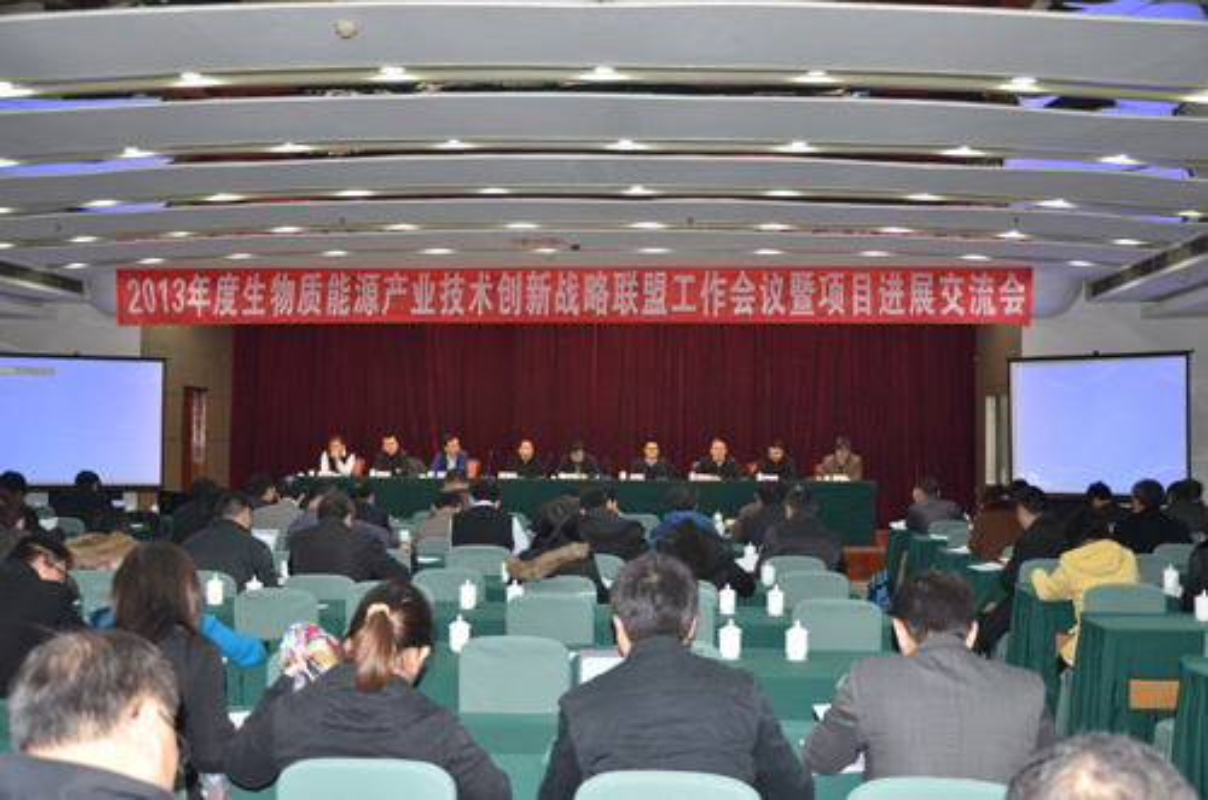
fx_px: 1306
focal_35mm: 39
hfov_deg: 49.6
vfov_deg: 34.1
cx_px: 604
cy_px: 400
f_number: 4
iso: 800
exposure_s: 1/60
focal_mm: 26
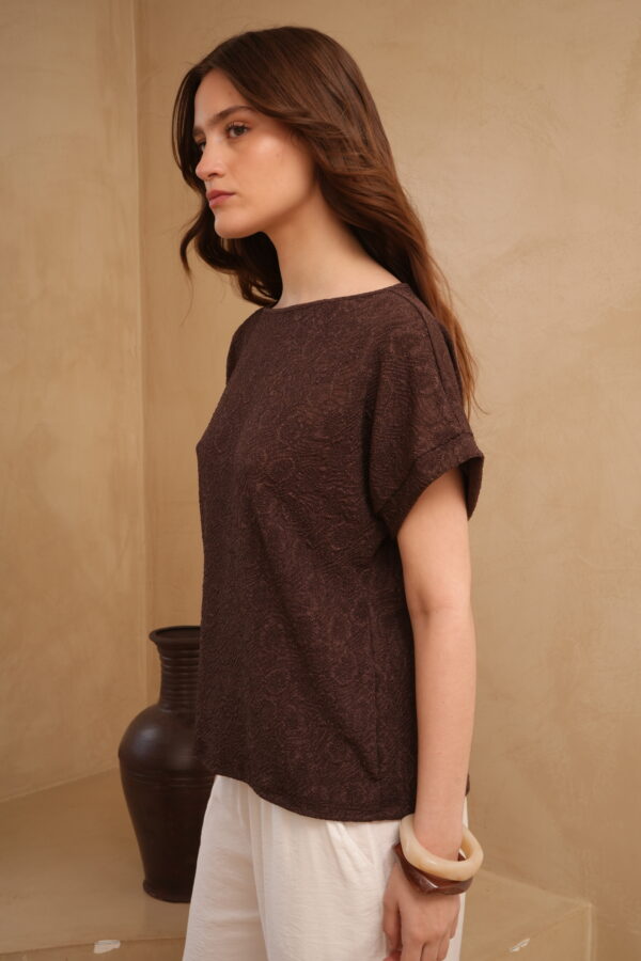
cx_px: 320
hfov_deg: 27.0
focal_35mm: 50
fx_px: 1335
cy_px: 480
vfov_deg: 39.6
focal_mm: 50
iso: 640
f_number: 11
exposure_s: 1/125
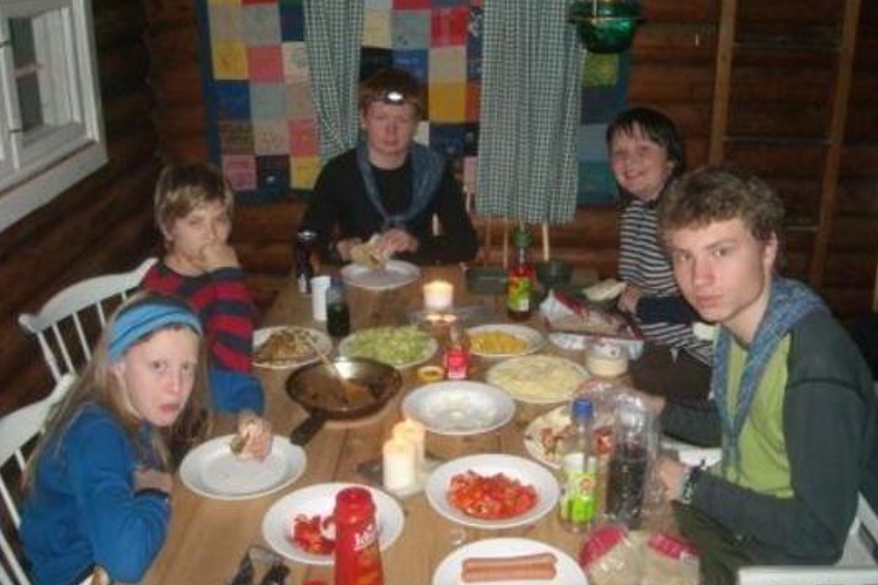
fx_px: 902
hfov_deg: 51.9
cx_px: 439
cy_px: 277
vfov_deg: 35.9
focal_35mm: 37
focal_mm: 5.7
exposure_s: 1/60
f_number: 2.8
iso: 400
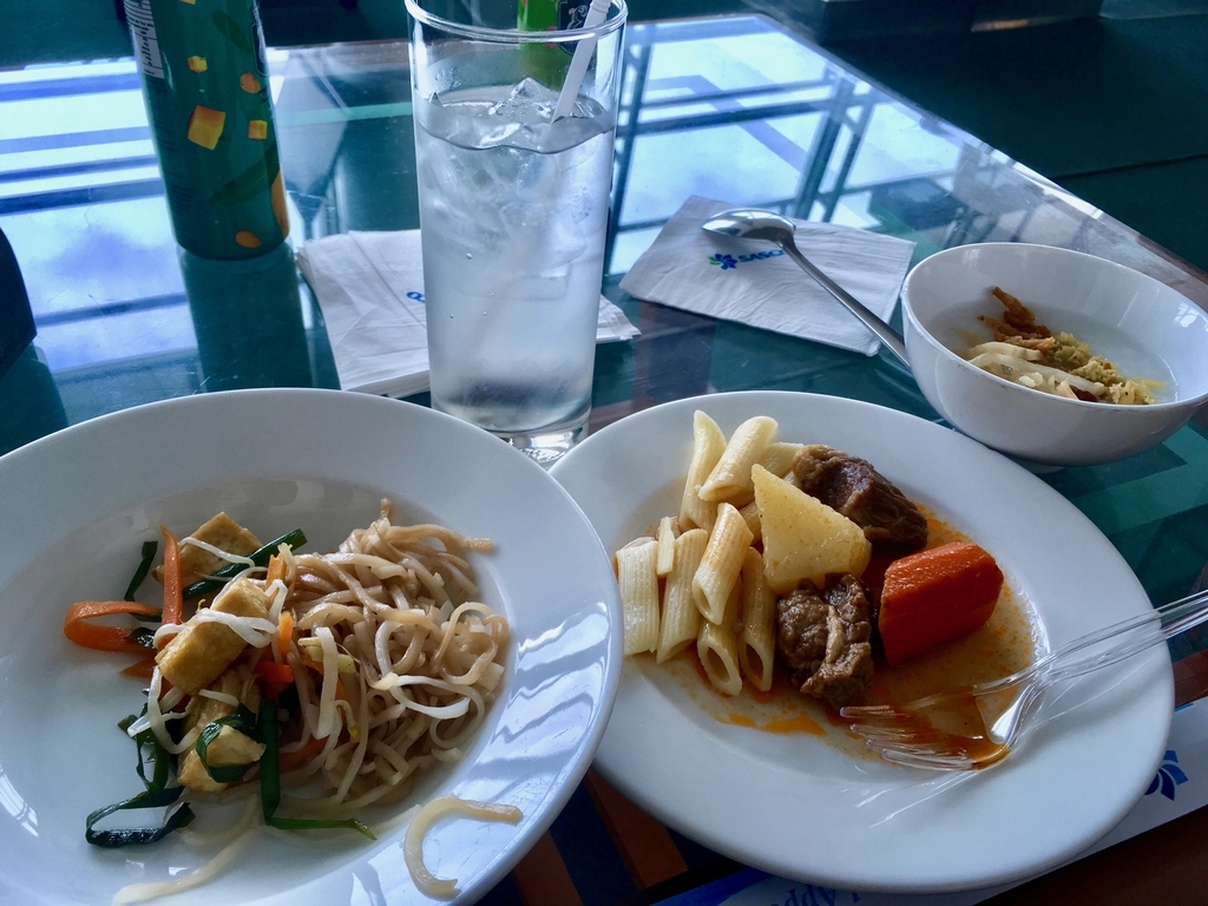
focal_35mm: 29
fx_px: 1012
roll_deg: -4.9
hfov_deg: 61.7
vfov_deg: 48.2
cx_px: 604
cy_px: 453
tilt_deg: -37.8
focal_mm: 4.15
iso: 32
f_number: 2.2
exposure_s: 1/60
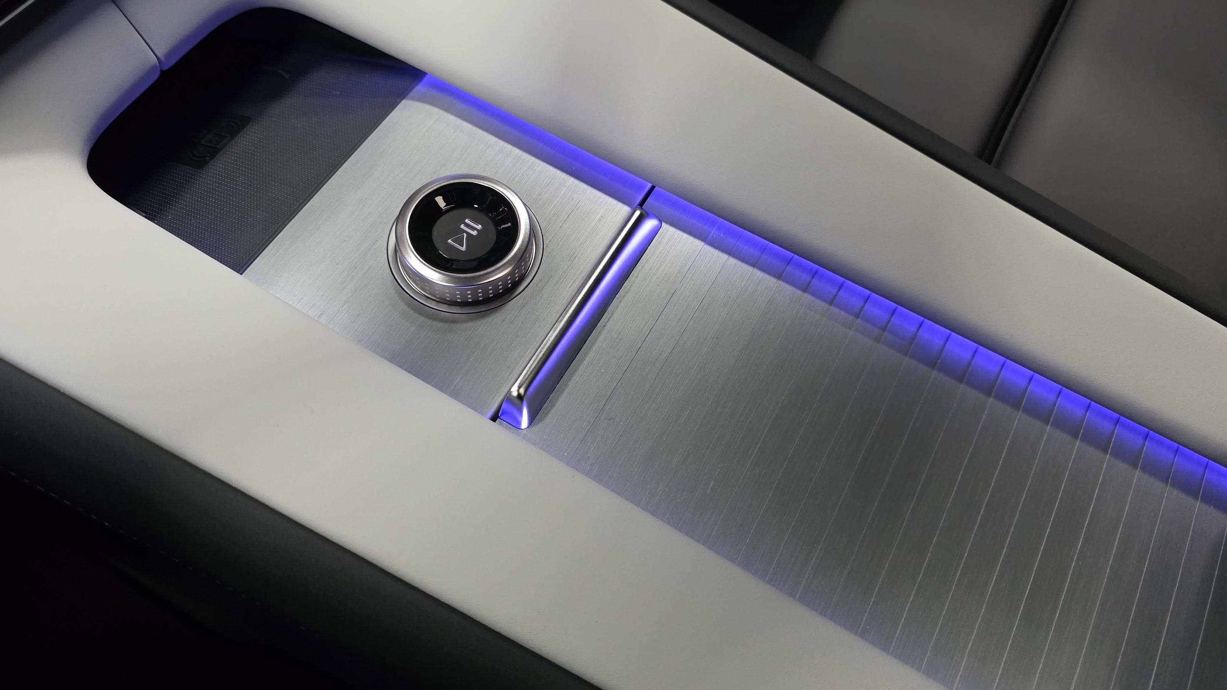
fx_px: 911
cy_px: 302
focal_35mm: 28
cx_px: 614
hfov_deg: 67.9
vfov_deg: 41.4
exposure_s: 1/100
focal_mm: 6.3
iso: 1000
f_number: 1.7
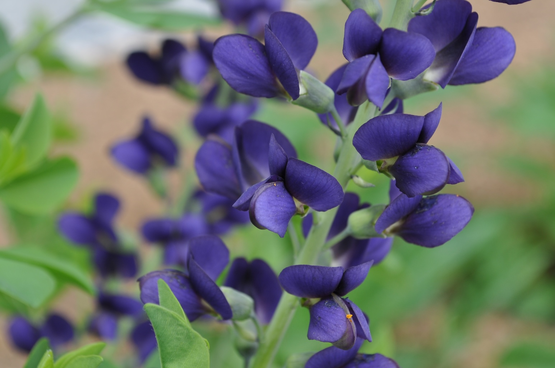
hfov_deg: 24.6
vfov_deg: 16.5
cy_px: 184
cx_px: 278
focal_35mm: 82
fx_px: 1270
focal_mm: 55
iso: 200
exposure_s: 1/100
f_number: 8
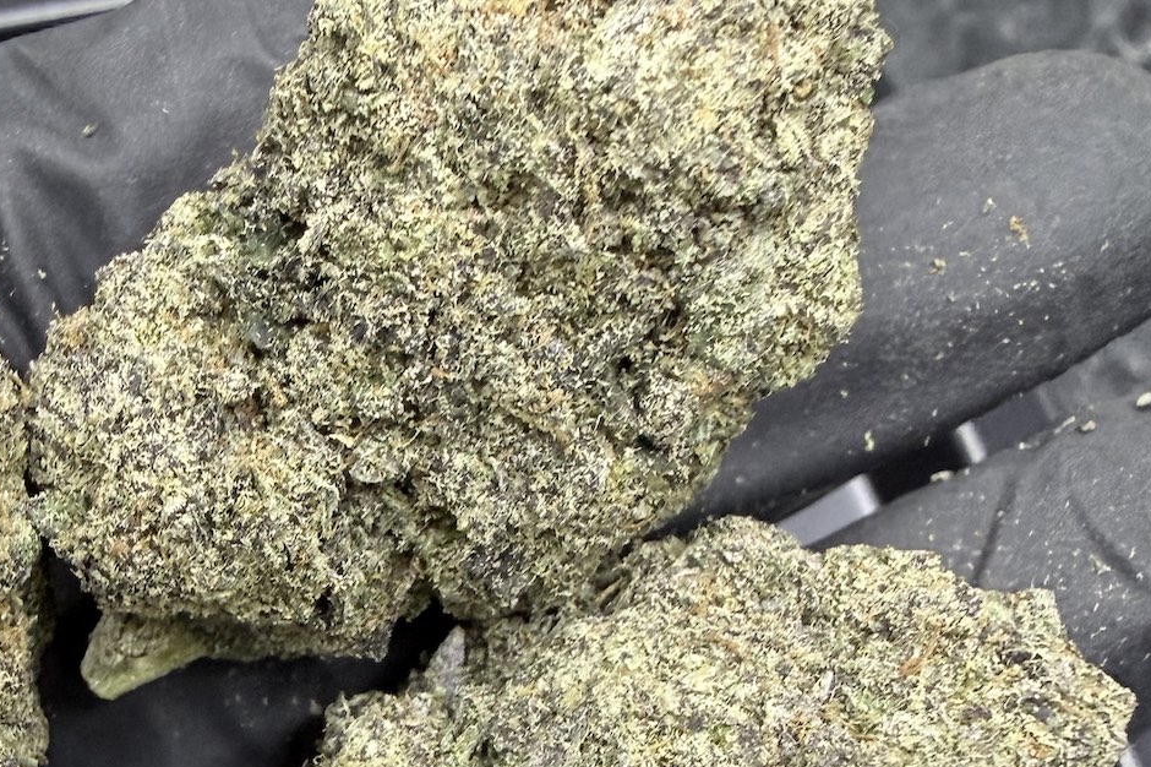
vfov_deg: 25.6
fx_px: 1630
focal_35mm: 51
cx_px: 301
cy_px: 706
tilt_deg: -65.5
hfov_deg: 38.0
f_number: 2.2
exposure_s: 1/50
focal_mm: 2.22
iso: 160
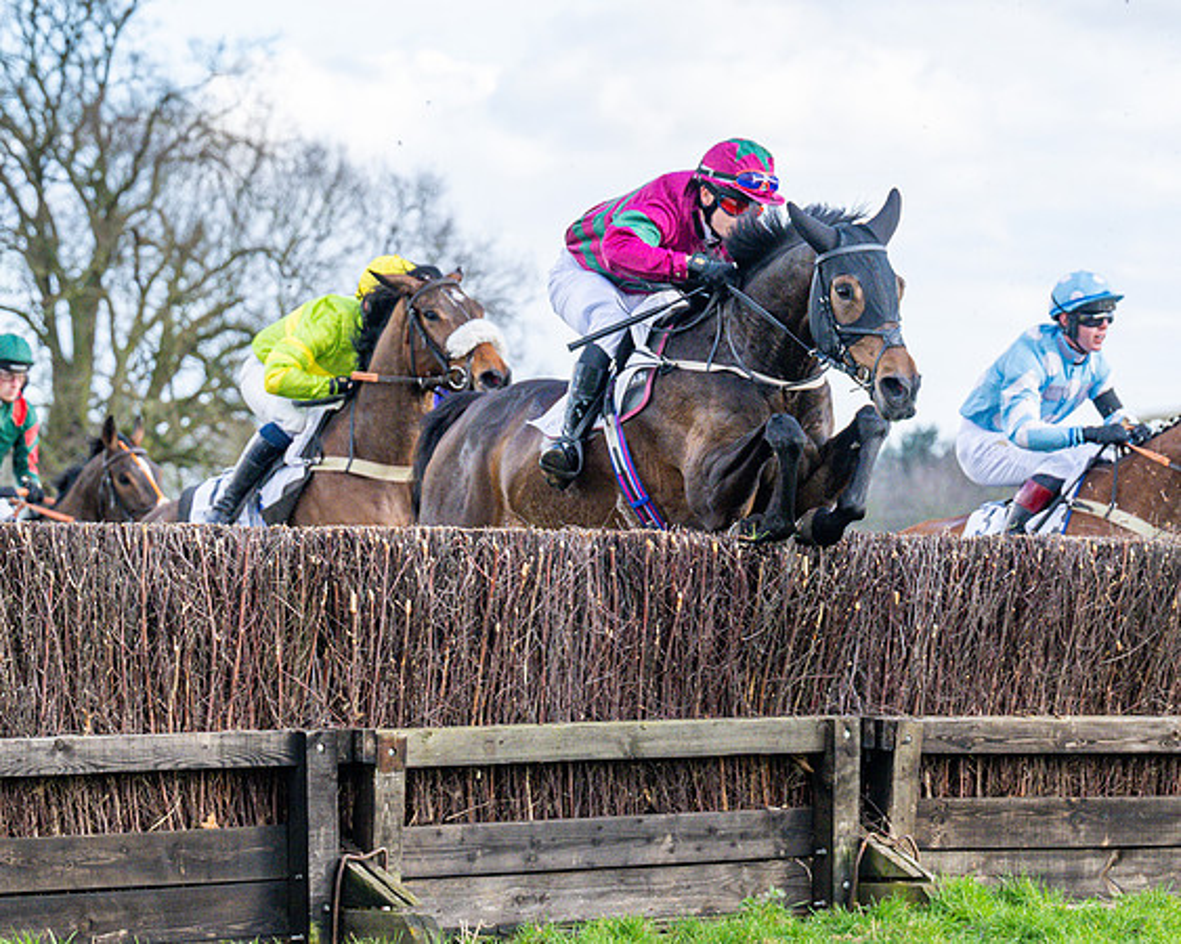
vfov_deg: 9.5
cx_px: 606
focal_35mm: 162
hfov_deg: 11.9
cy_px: 345
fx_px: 5672
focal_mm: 83
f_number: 4
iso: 640
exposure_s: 1/2000
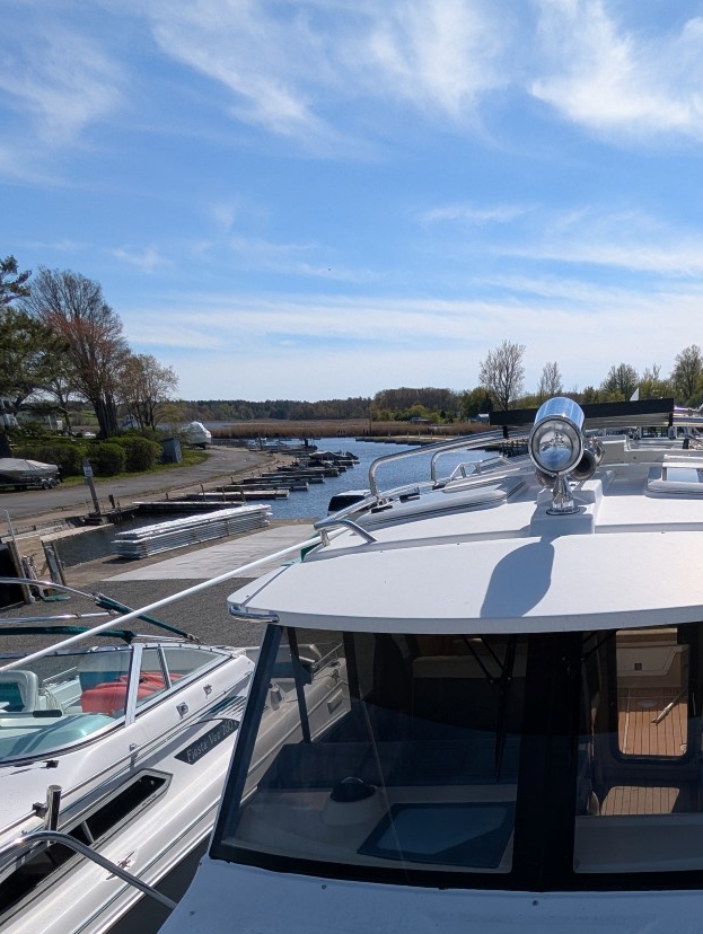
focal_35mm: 29
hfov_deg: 46.1
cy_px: 819
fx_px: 784
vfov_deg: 54.6
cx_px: 549
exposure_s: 1/2268
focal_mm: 2.35
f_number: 2.2
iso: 47
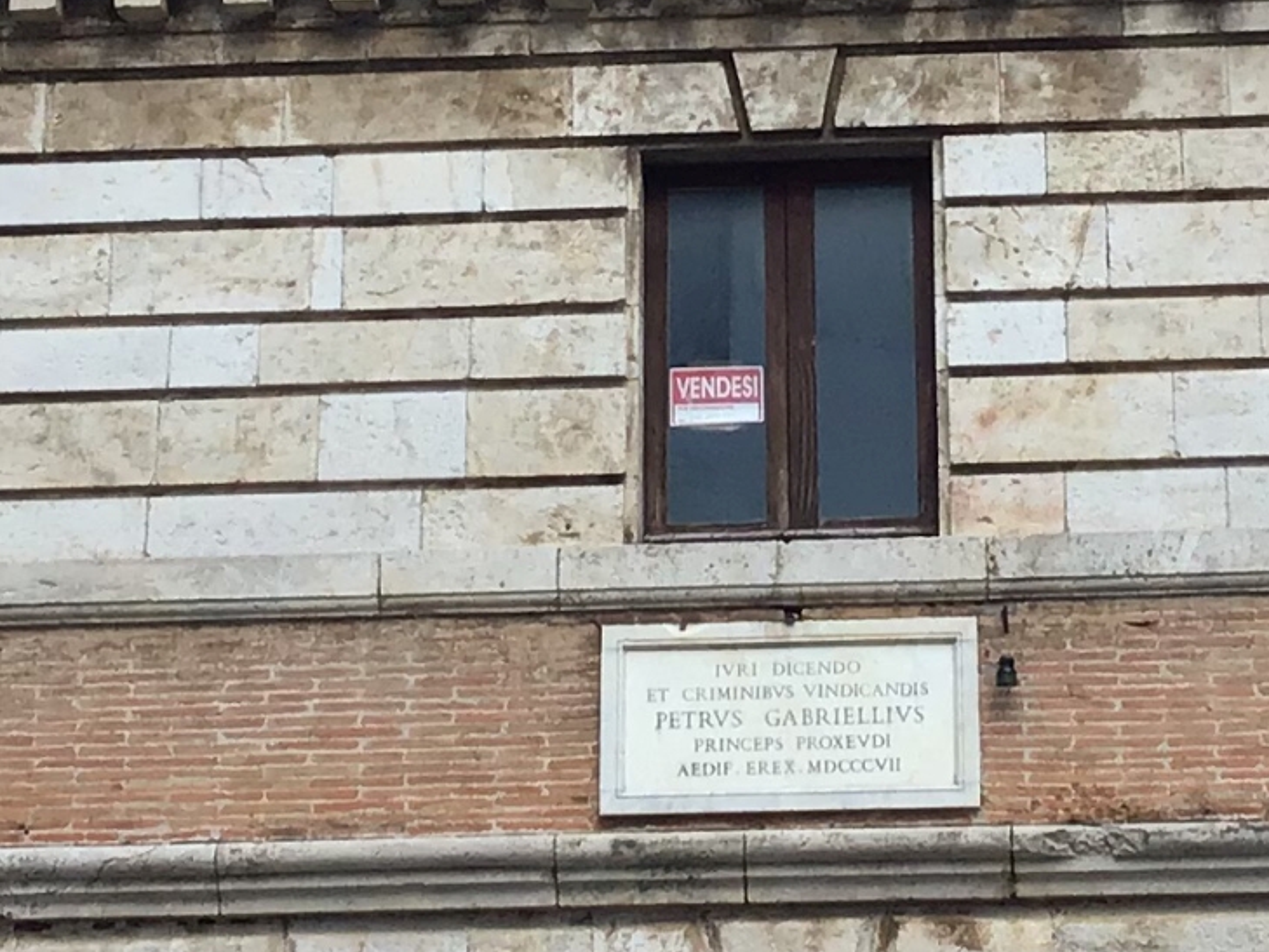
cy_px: 200
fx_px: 4363
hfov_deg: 16.5
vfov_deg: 12.4
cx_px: 801
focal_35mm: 119
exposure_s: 1/100
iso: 32
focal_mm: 3.3
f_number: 2.4
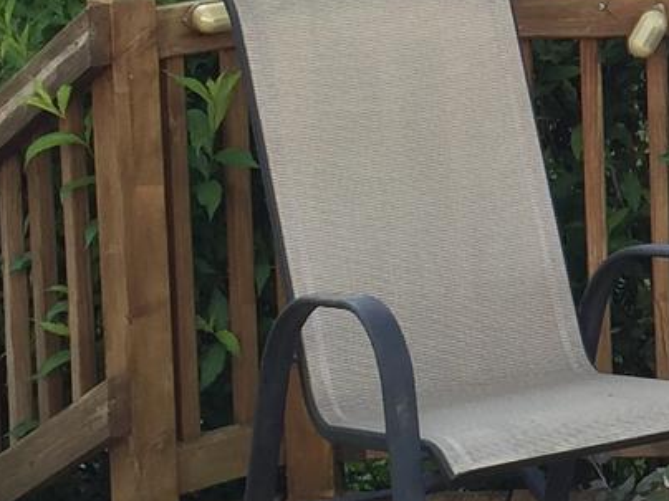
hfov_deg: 12.9
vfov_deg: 10.1
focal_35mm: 147
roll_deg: +1.0
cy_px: 66
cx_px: 916
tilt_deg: -11.3
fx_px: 2841
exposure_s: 1/221
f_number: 2.2
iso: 32
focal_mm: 4.15
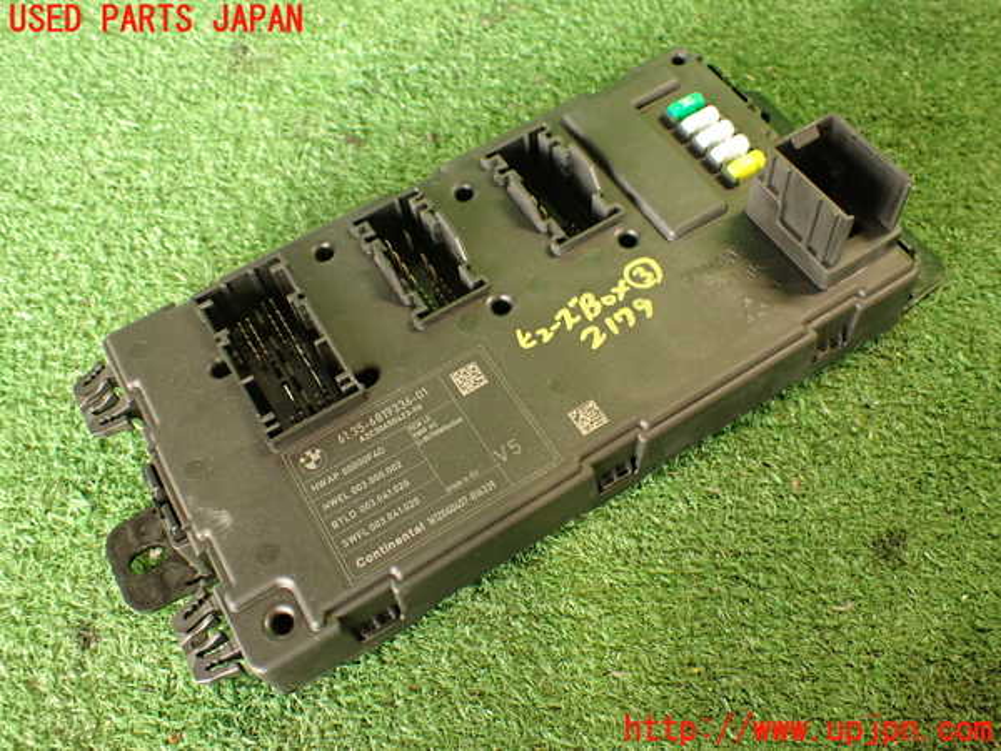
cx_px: 500
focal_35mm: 32
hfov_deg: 56.8
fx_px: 925
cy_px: 376
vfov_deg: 44.2
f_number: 2.4
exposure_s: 1/30
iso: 500
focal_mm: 5.79
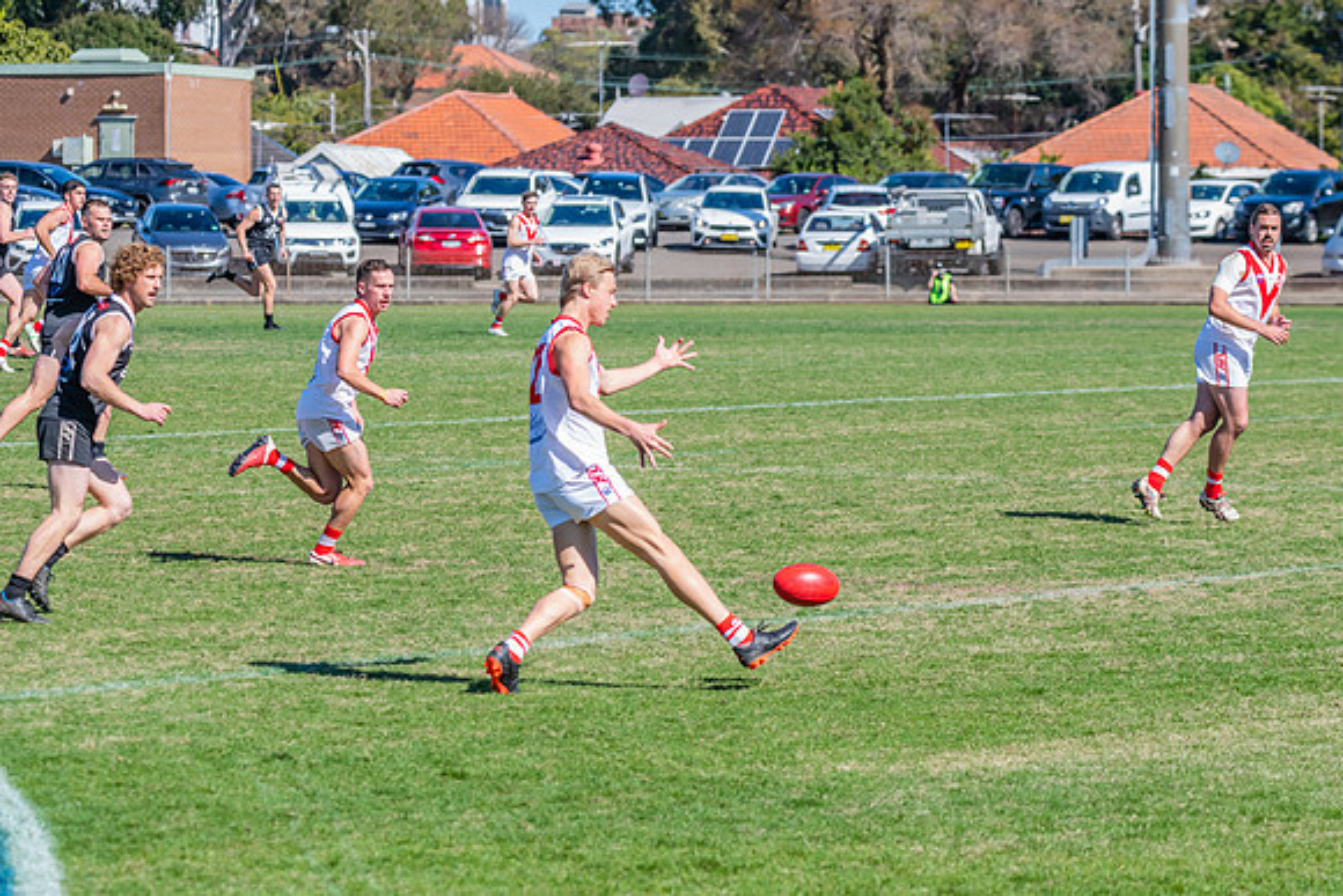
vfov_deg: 6.6
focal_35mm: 209
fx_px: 7800
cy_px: 427
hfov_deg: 9.8
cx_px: 733
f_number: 9
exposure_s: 1/1600
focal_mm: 190
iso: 800
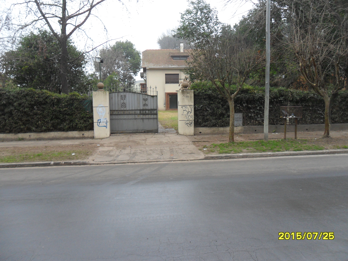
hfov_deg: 65.3
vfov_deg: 51.4
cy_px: 130
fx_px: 271
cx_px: 174
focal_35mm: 27
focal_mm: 4.9
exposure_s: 1/90
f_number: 3.5
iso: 100
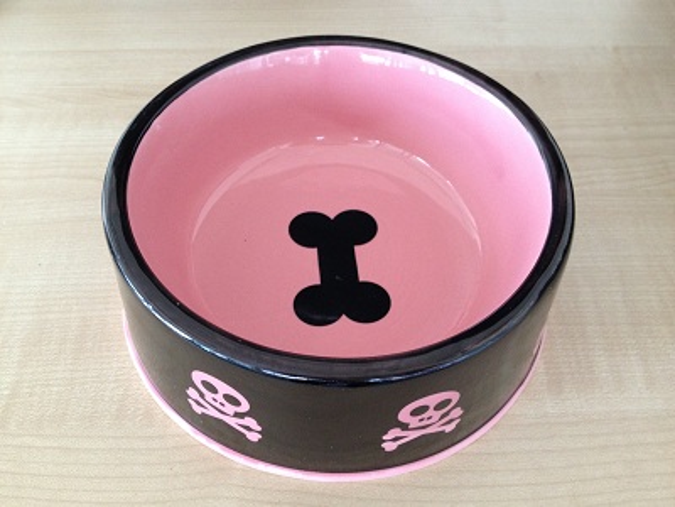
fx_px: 682
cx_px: 338
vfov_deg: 40.7
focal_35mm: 35
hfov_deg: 52.6
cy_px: 254
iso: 200
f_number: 2.4
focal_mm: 4.28
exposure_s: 1/20
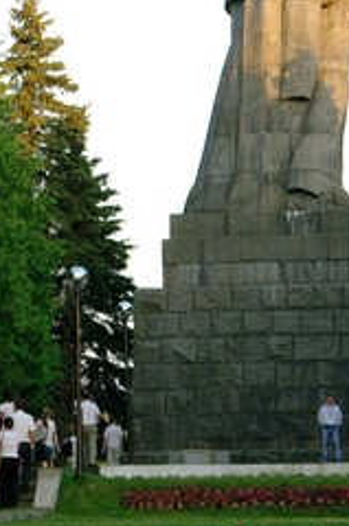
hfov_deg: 6.6
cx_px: 274
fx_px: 3008
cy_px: 215
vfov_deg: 10.0
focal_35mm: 206
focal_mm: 55
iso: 640
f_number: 4.5
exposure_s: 1/320
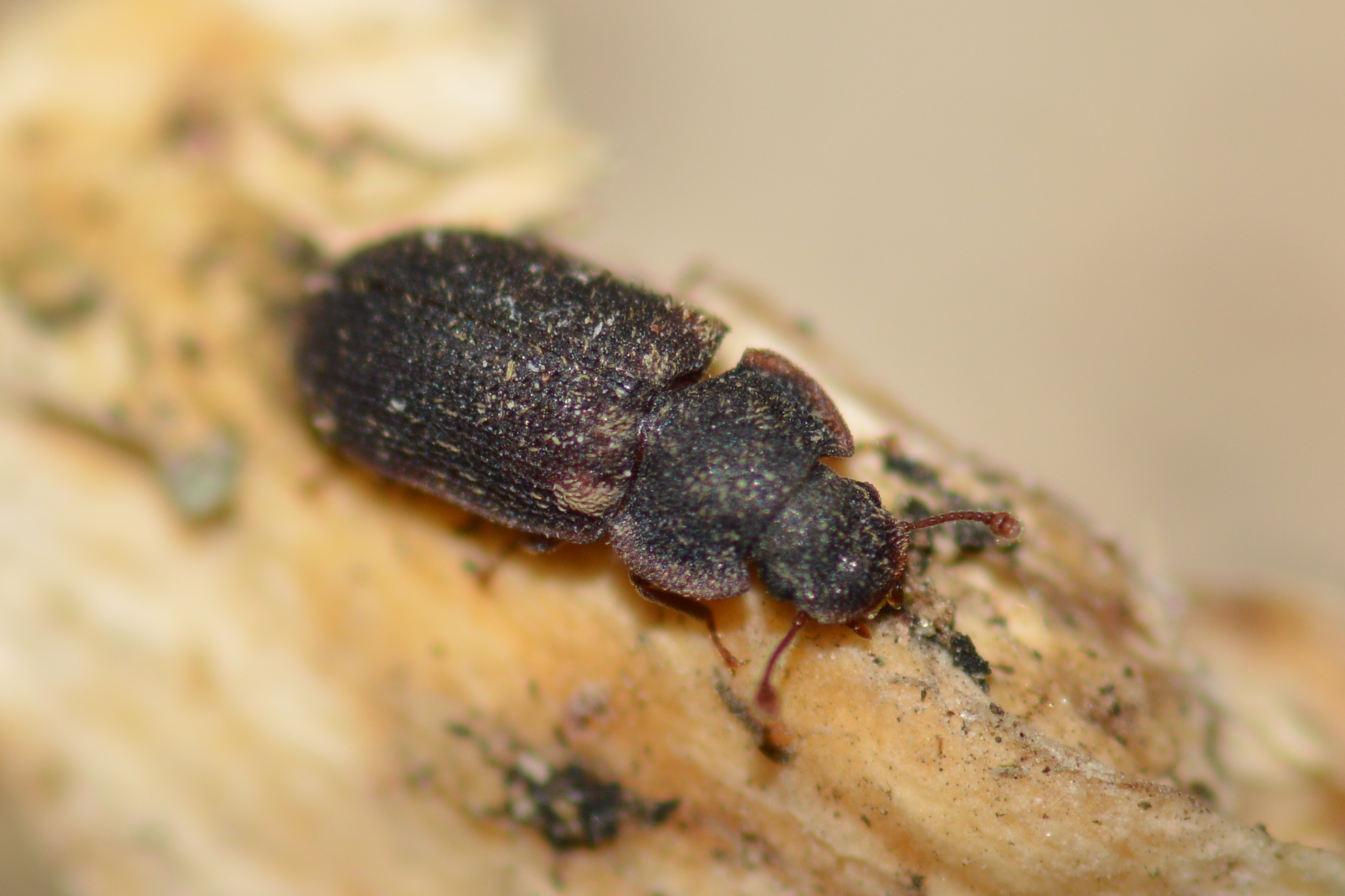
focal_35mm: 150
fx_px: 5604
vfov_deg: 9.1
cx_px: 672
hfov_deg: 13.7
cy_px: 448
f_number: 13
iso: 100
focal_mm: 100
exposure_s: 1/200
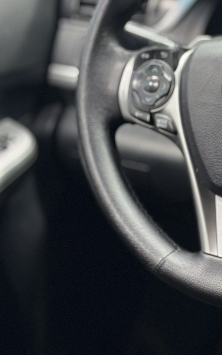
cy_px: 133
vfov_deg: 18.7
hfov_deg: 11.6
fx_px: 1075
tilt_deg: -20.5
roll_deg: +0.7
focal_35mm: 111
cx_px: 265
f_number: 1.78
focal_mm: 6.86
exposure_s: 1/50
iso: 160
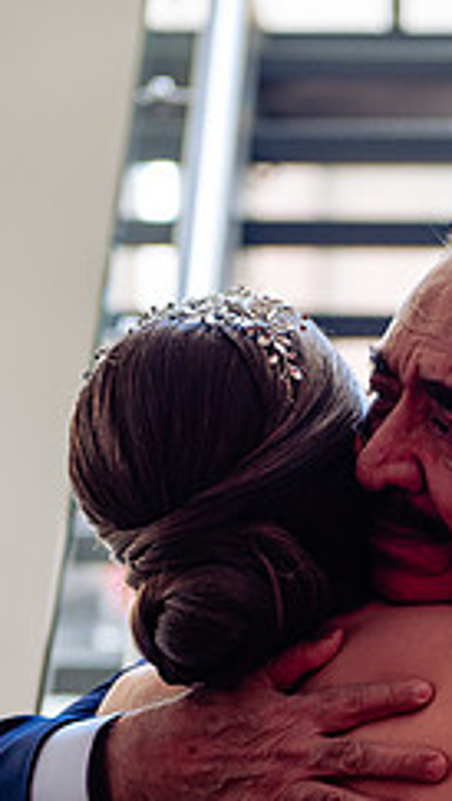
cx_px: 534
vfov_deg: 13.5
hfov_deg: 7.6
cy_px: 635
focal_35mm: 159
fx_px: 3382
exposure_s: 1/100
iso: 200
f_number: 2.8
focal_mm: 62
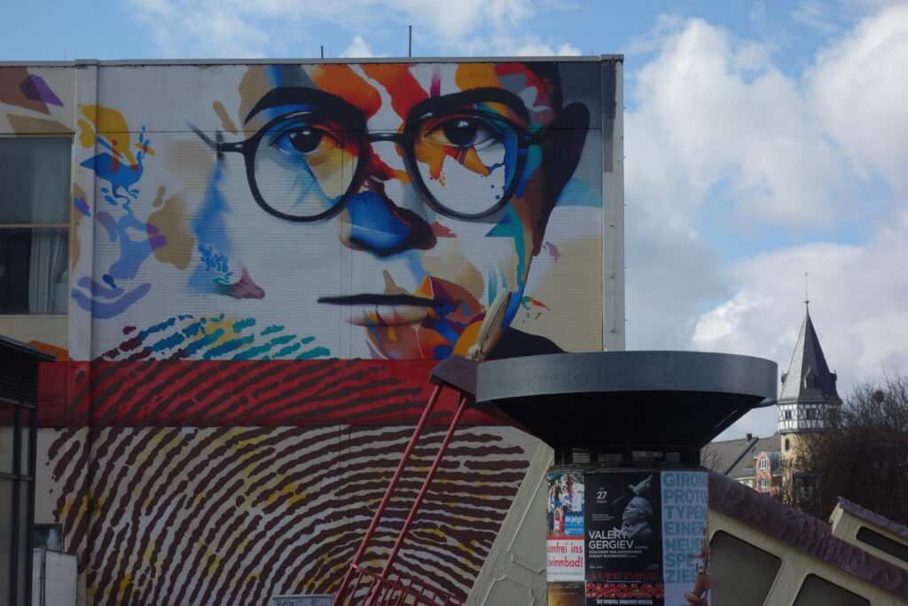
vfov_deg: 15.7
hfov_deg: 23.4
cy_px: 303
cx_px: 454
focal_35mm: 87
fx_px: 2194
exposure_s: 1/500
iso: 125
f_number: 6.3
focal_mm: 32.17
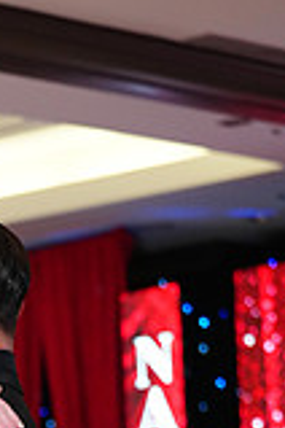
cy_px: 686
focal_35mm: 255
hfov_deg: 5.3
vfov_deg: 7.9
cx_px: -187
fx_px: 3028
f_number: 2.8
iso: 2500
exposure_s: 1/400
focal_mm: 70
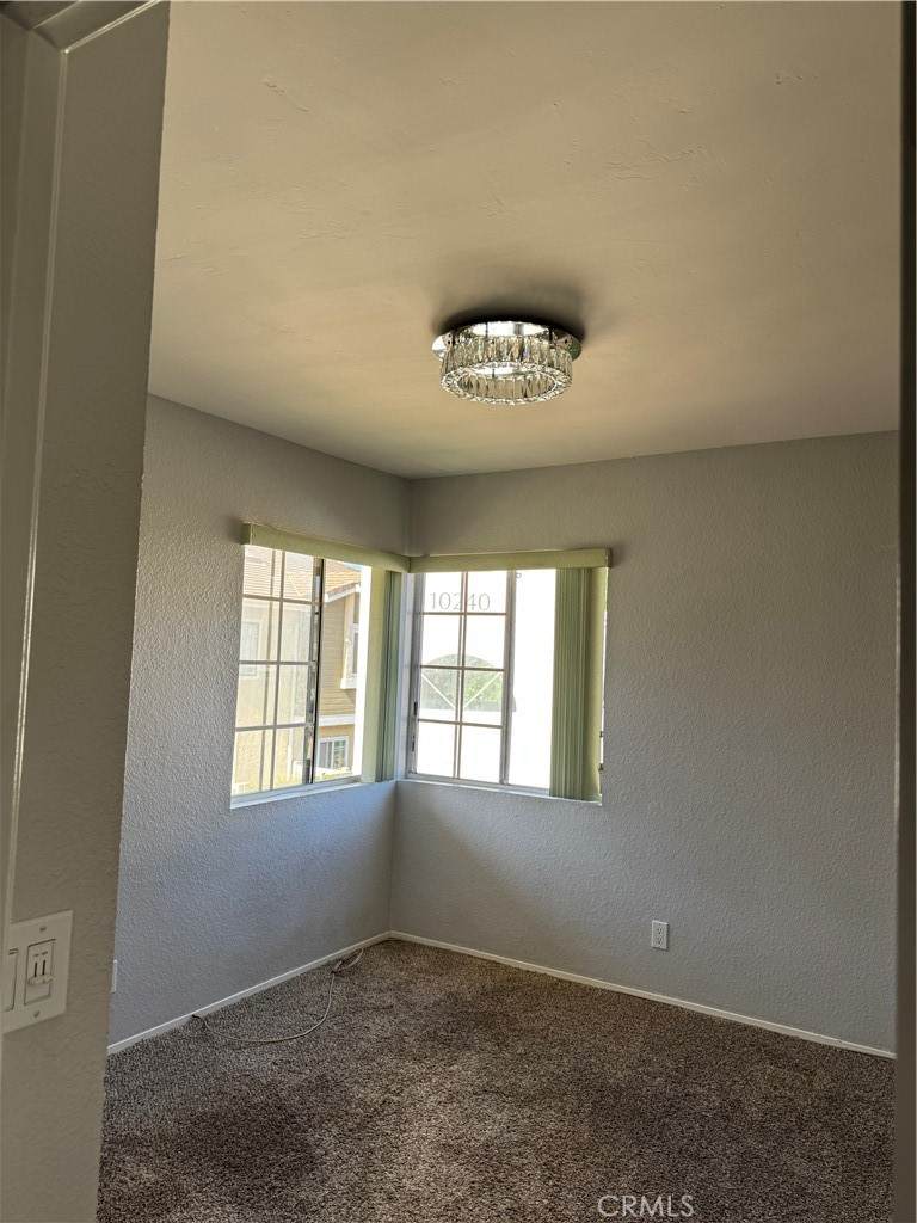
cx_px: 458
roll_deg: -1.6
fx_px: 848
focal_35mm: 24
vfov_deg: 71.6
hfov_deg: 56.8
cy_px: 612
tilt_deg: +2.5
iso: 64
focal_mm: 6.76
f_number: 1.78
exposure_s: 1/191
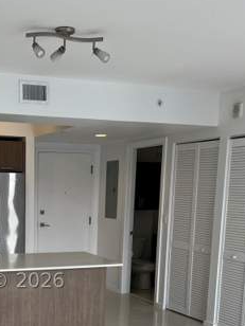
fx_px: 510
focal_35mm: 54
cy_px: 280
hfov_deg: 26.4
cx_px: 39
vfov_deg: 34.0
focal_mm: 5.7
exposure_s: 1/384
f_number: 1.5
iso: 50
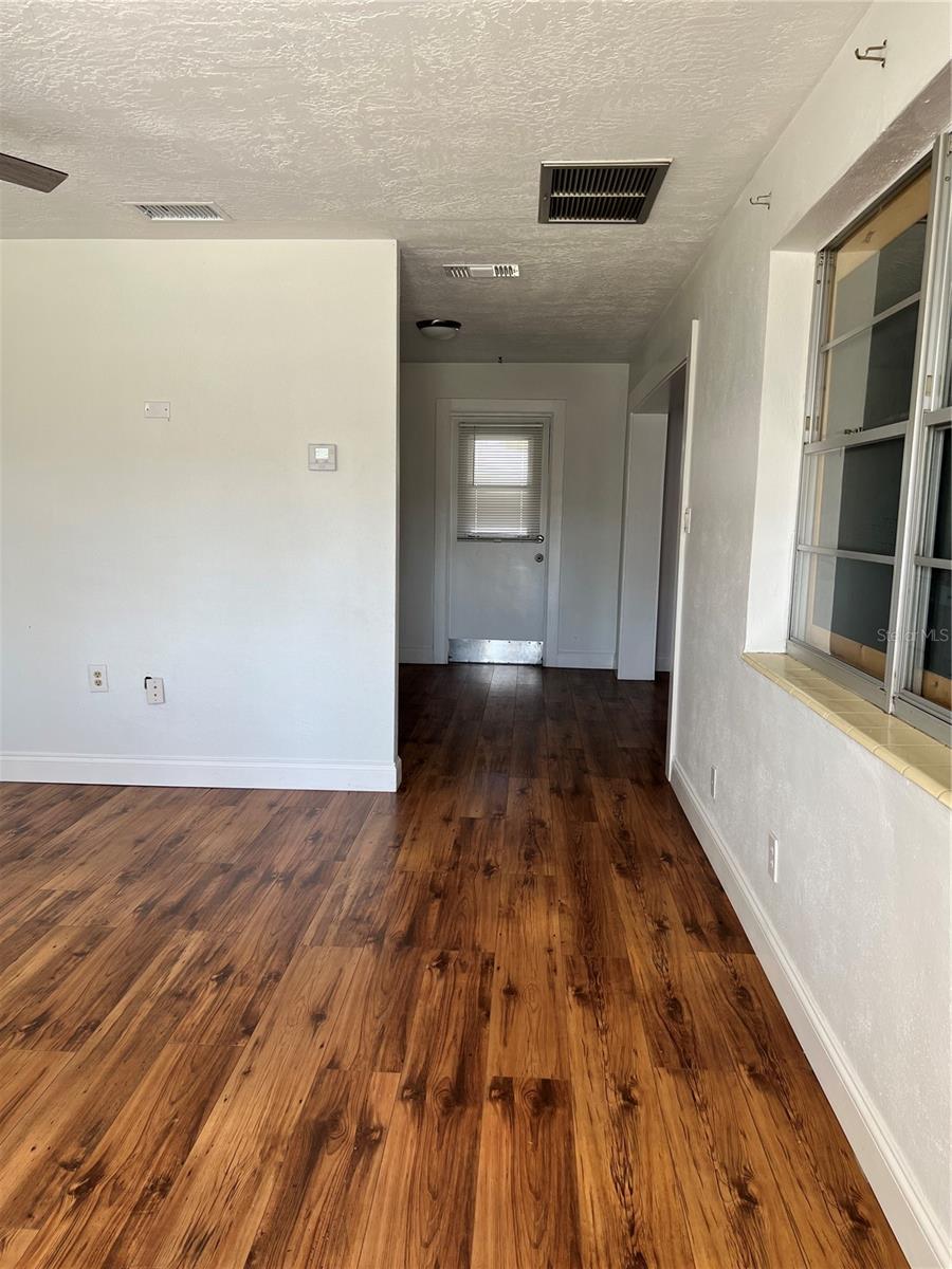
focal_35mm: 26
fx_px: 953
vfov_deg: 67.3
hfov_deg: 53.1
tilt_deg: -7.7
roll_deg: -0.7
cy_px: 634
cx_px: 476
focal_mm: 5.7
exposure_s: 1/121
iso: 64
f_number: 1.5
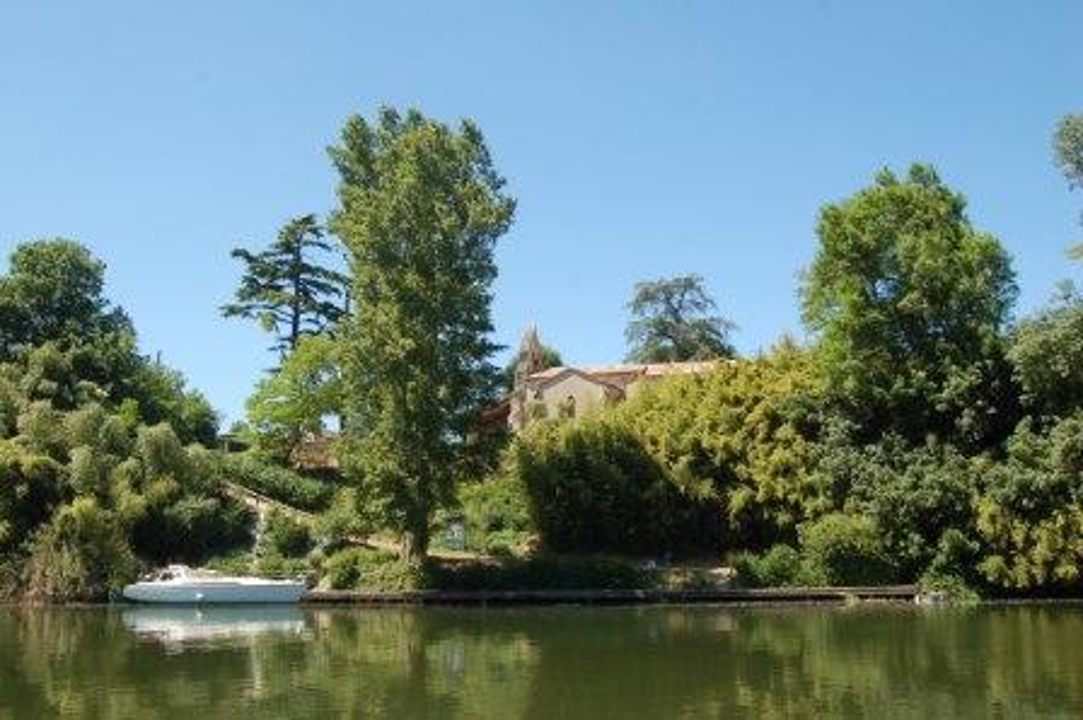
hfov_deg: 55.1
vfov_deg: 38.3
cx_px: 542
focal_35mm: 34
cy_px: 360
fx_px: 1037
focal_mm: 23
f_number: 8
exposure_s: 1/250
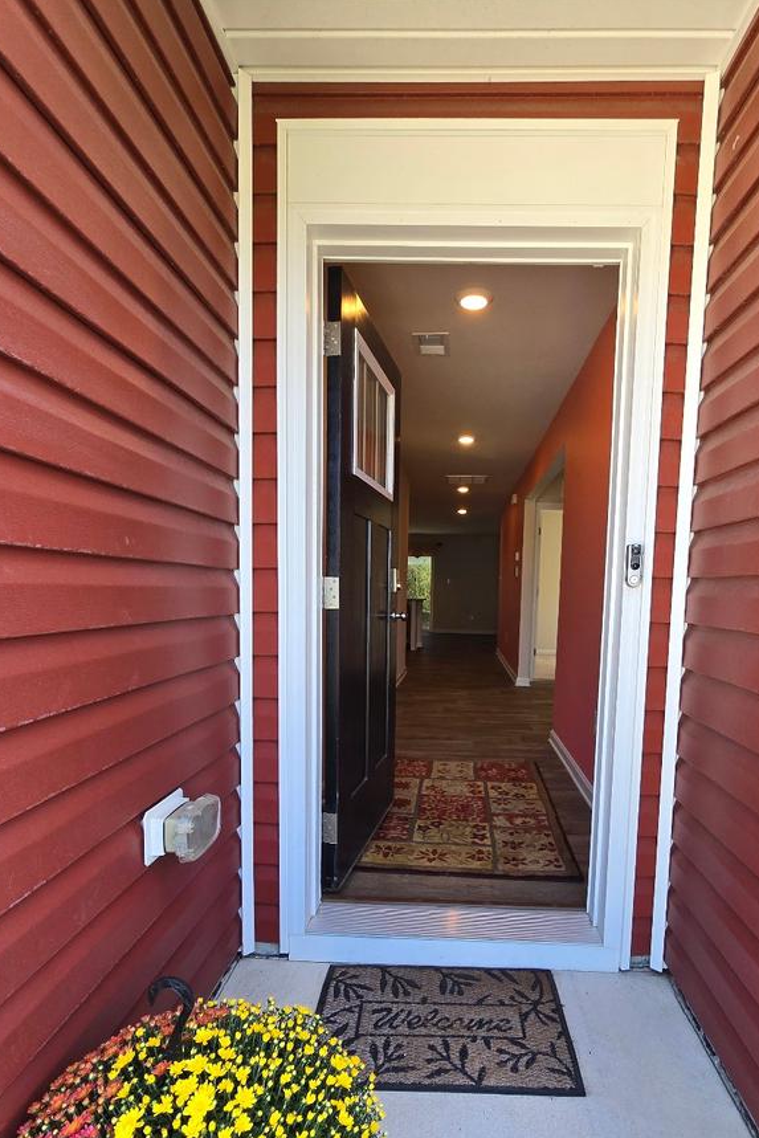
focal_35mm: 17
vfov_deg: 92.7
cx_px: 436
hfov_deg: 70.1
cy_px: 648
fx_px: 537
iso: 50
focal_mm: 2.2
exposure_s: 1/137
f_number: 2.2
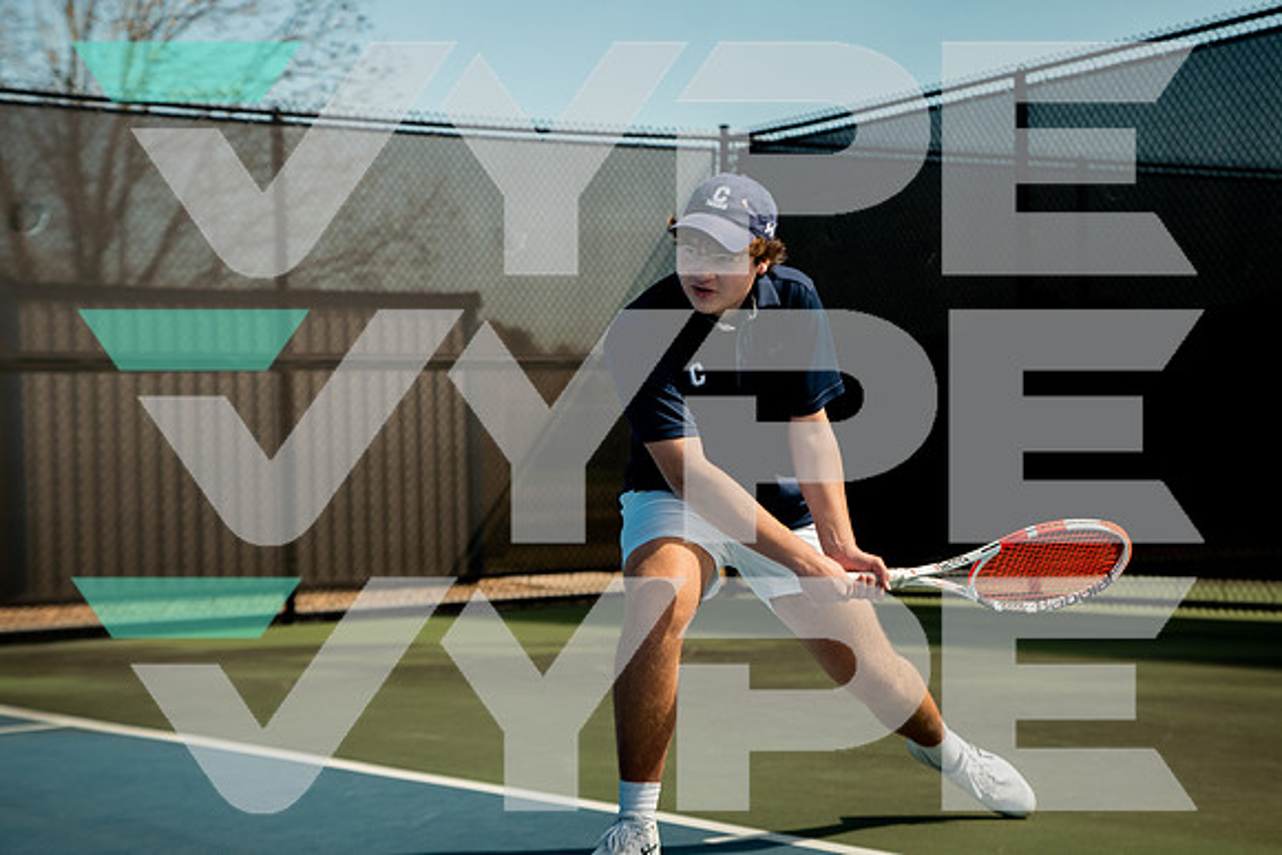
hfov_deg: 28.1
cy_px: 428
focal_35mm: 72
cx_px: 645
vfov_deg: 18.9
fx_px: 2565
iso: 100
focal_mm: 67
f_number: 3.2
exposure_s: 1/1250
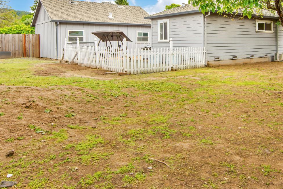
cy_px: 46
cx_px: 167
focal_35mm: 32
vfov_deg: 39.9
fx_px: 252
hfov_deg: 58.3
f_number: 5.6
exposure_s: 1/125
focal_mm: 14
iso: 100
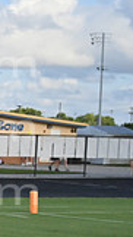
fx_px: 941
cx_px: -289
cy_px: 227
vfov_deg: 14.2
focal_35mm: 150
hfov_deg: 7.1
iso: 1000
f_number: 4
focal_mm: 40
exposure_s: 1/8000
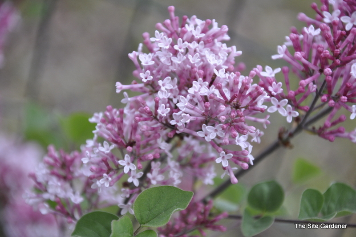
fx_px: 1556
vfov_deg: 8.7
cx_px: 178
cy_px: 118
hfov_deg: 13.1
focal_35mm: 158
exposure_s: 1/60
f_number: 5.6
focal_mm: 105
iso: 720
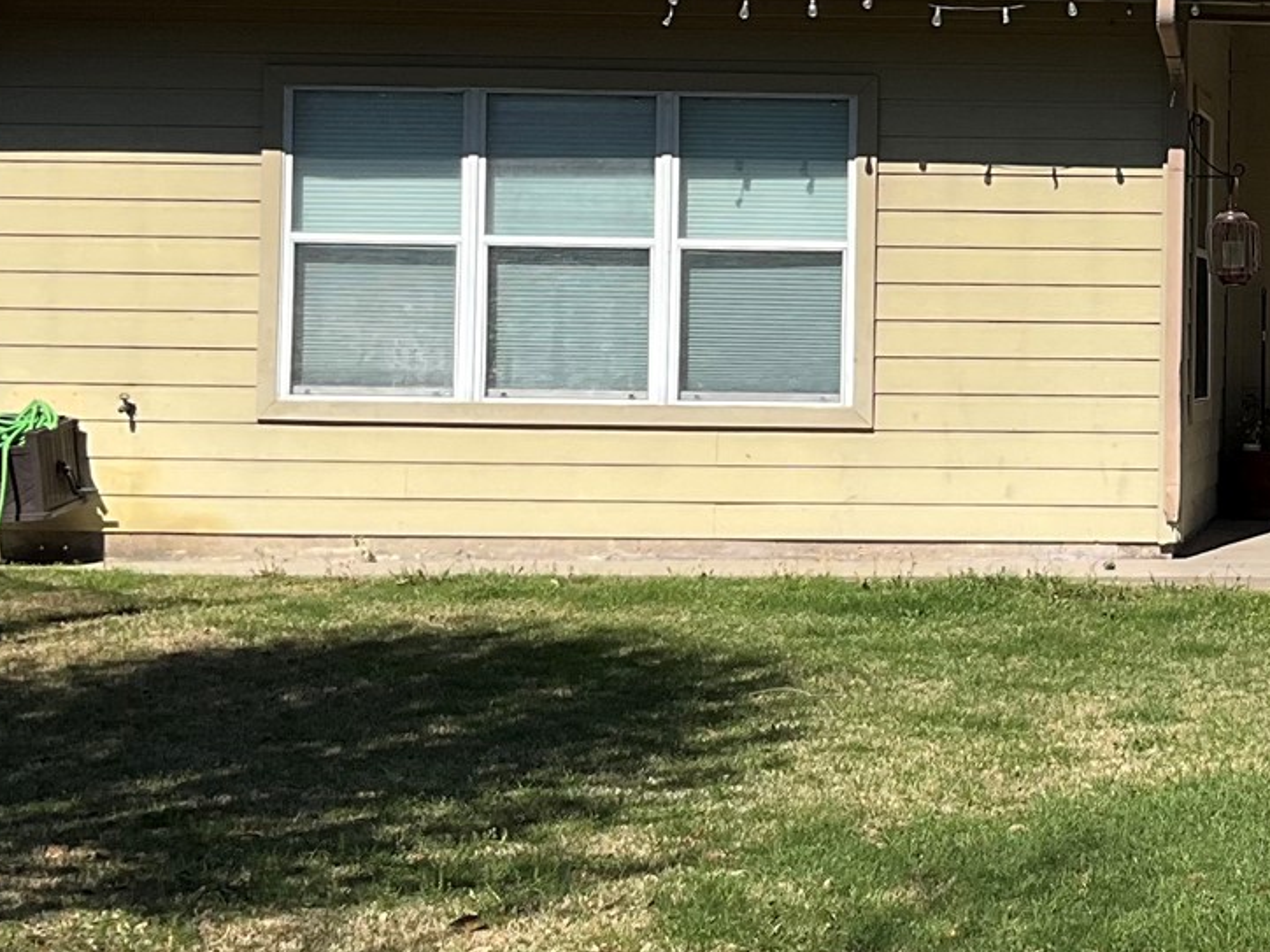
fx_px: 3008
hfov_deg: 22.3
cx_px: 1461
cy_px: 293
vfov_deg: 17.9
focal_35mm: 82
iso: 25
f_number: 1.8
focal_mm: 3
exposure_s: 1/2227
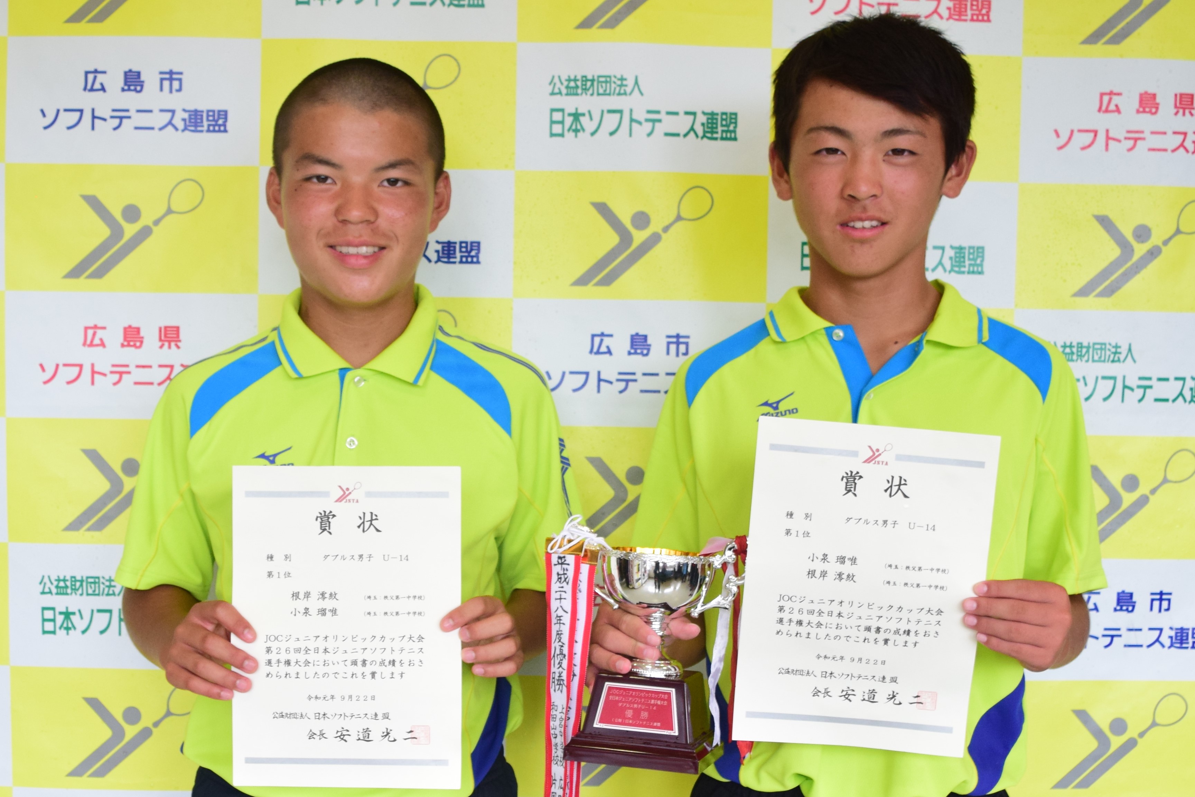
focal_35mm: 27
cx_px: 598
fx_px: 896
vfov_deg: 47.9
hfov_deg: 67.4
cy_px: 398
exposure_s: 1/200
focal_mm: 18
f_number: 3.5
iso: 640
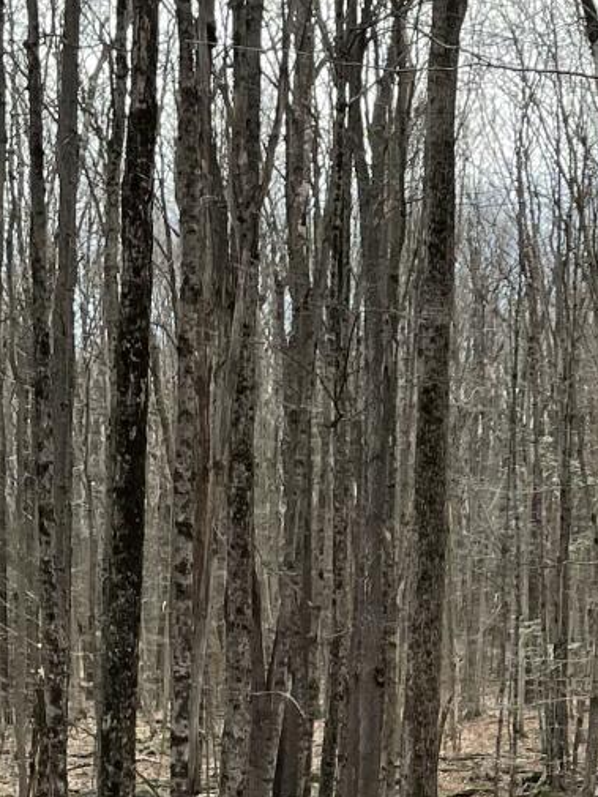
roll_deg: -1.4
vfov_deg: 18.4
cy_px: 866
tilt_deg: -1.2
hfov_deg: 13.4
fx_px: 2371
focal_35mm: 103
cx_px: 940
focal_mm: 4.2
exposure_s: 1/855
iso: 32
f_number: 1.6
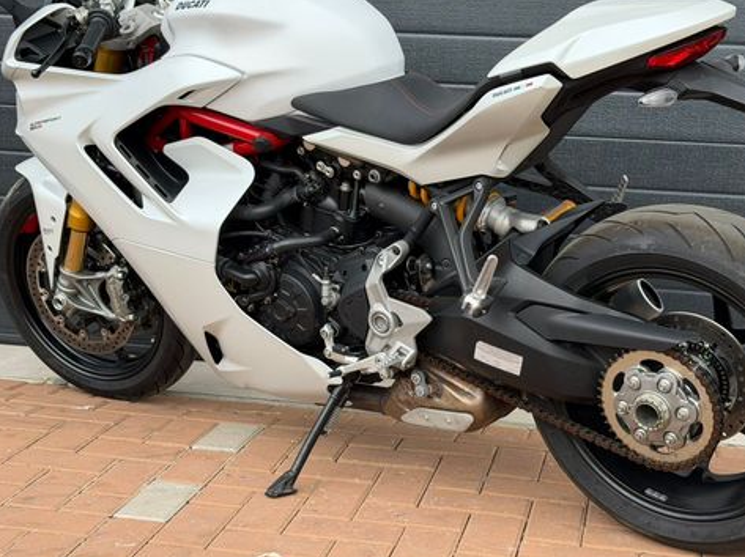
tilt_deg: -7.5
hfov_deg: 29.8
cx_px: 391
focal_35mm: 65
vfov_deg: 22.5
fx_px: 1398
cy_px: 245
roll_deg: -1.9
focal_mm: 6.76
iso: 64
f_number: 1.78
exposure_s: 1/1543
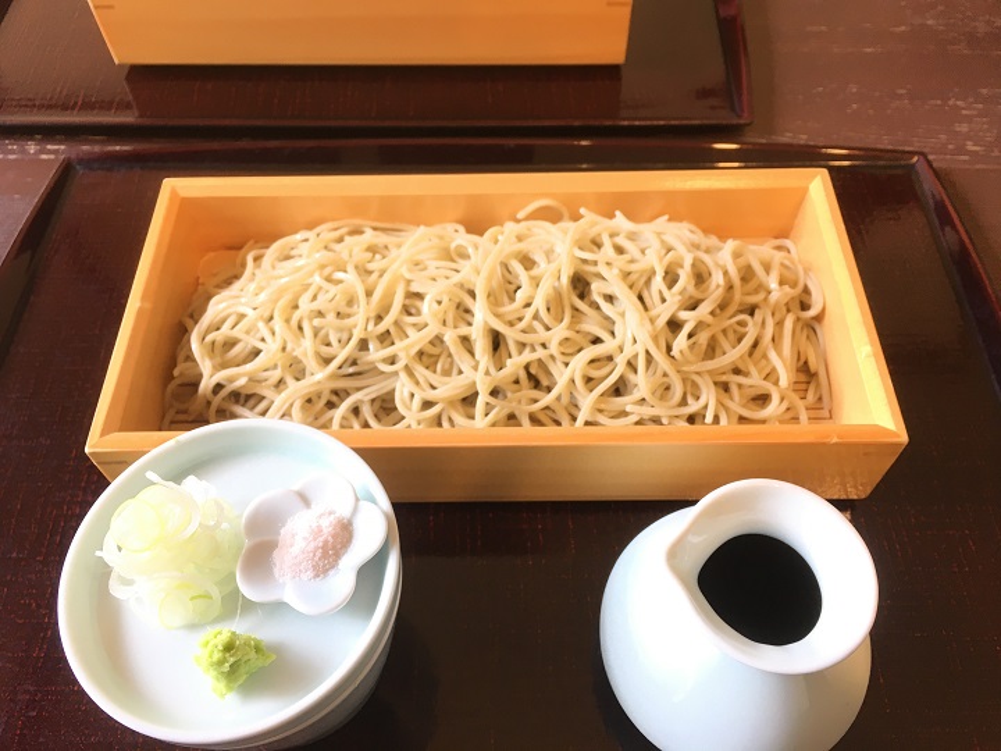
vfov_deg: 48.2
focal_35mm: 29
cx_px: 500
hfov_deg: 61.7
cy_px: 376
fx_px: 839
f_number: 2.2
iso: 50
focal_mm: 4.15
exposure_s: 1/30
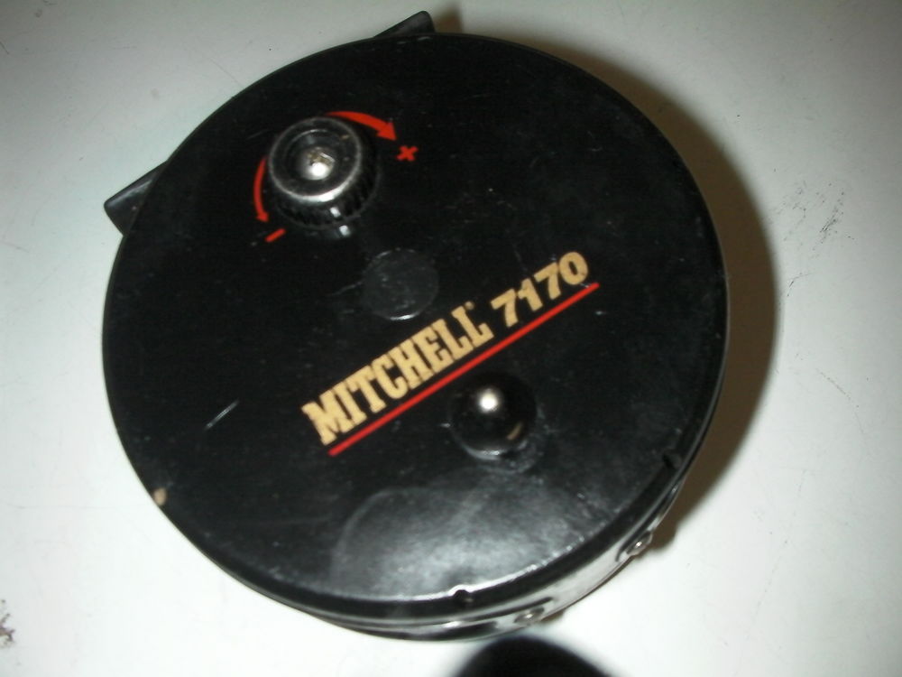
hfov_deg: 49.0
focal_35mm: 38
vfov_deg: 37.7
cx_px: 451
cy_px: 338
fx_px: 990
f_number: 5.6
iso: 200
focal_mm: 6.3
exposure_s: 1/30
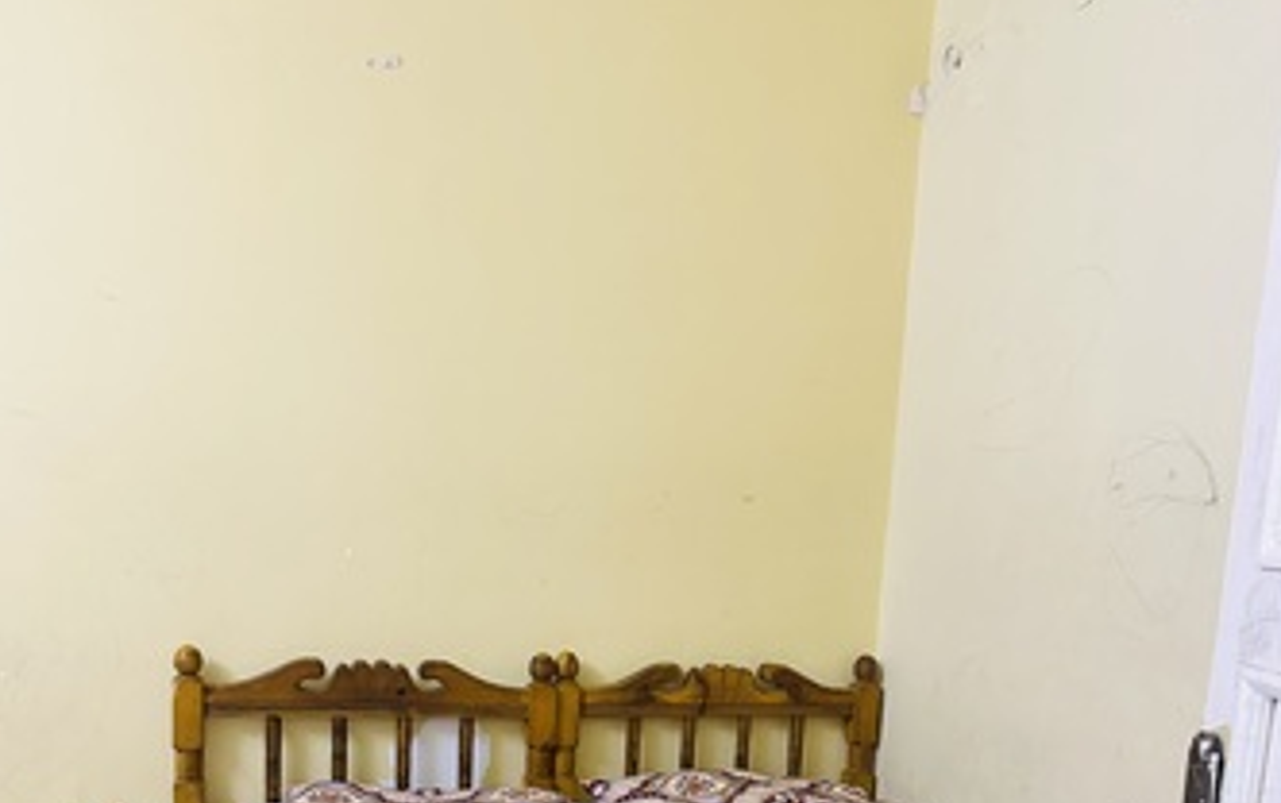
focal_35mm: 35
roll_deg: -3.8
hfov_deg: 55.3
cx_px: 627
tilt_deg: -9.4
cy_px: 720
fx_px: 1223
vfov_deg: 34.4
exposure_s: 1/60
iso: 800
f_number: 1.78
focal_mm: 6.86
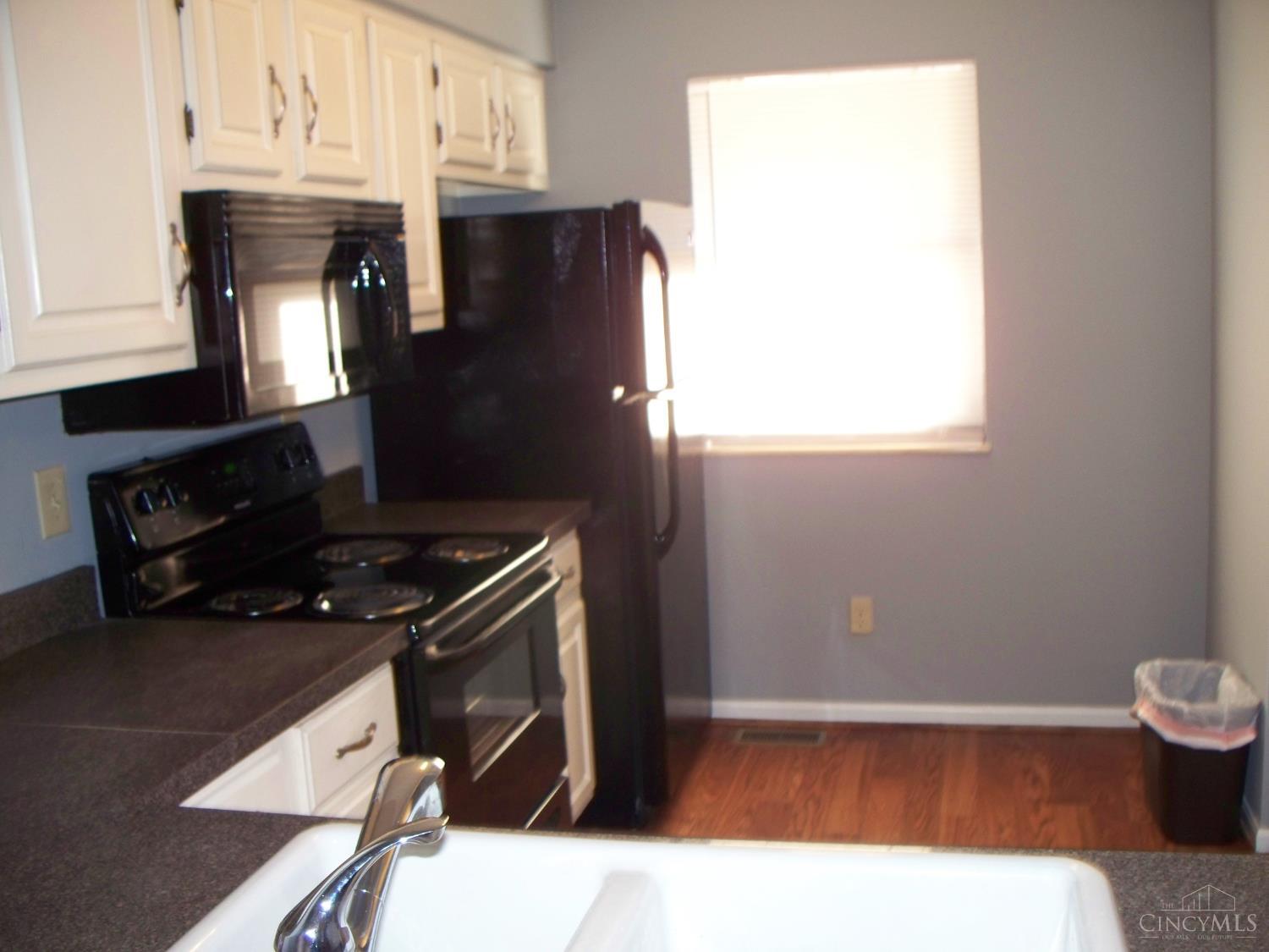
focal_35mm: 35
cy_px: 476
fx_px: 1283
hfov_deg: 52.6
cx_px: 634
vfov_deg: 40.7
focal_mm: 7.54
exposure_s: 1/30
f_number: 2.8
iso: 200
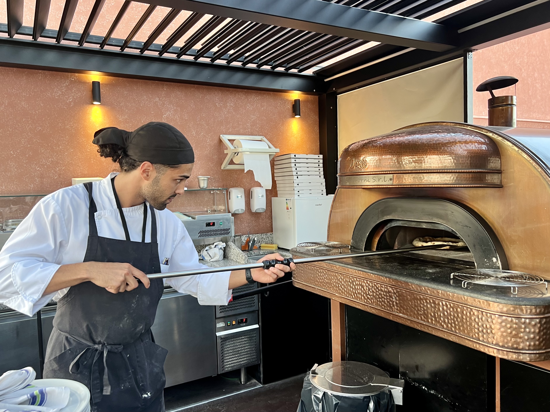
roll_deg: -1.5
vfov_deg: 53.1
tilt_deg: -4.1
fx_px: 413
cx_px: 275
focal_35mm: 26
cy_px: 206
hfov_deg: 67.3
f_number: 1.5
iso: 64
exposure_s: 1/50
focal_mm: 5.7
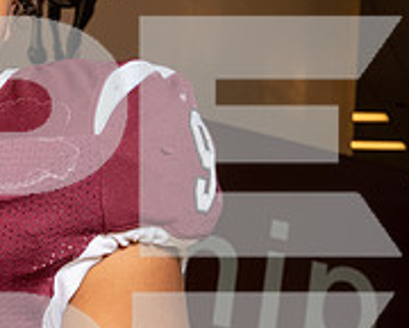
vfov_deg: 11.9
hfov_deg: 14.0
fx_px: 1574
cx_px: -177
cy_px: 138
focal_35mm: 130
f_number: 8
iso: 800
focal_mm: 43
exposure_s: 1/250
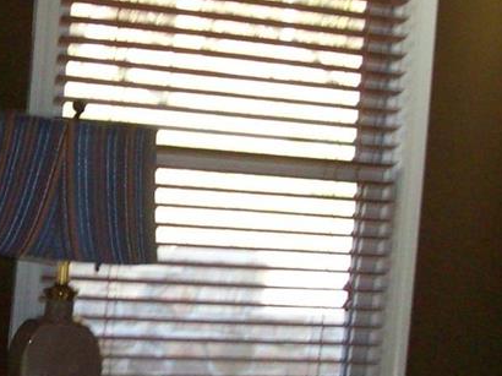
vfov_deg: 16.4
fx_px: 1304
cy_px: 208
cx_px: 0
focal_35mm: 90
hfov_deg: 21.0
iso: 200
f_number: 2.7
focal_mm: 6
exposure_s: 1/64
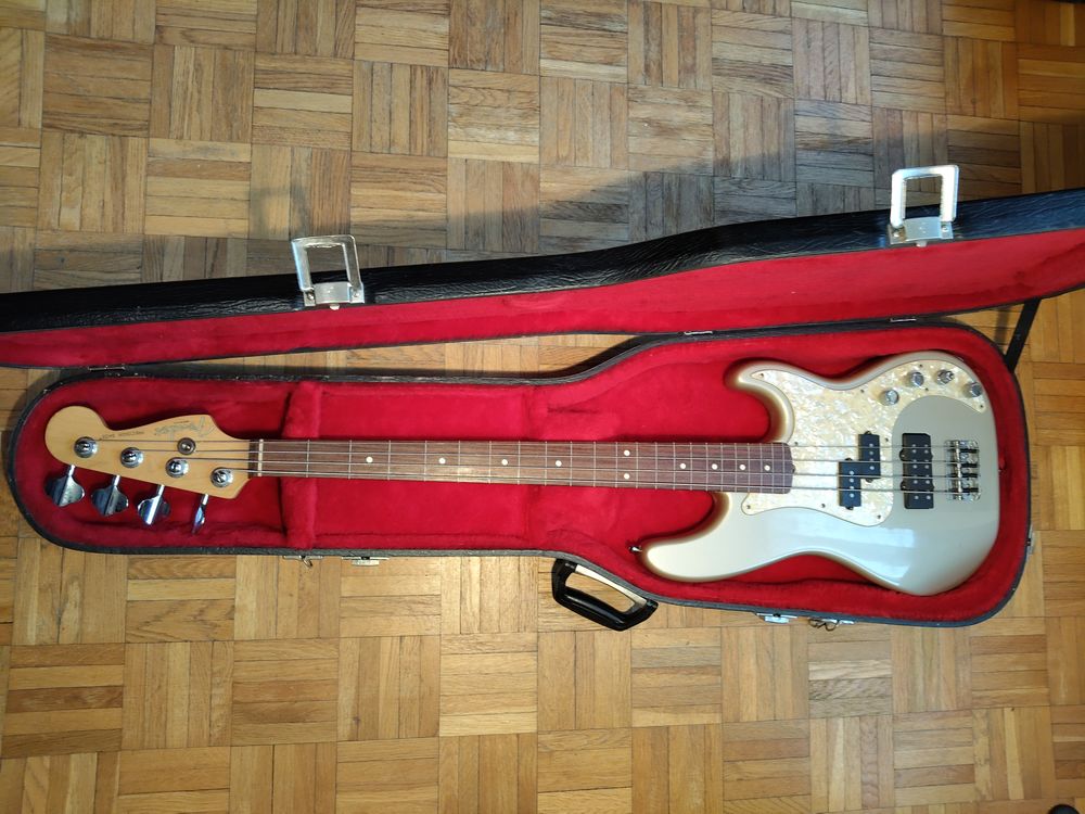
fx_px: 784
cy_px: 407
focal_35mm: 25
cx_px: 542
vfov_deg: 54.9
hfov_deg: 69.4
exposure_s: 1/20
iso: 410
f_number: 1.8
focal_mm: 4.15
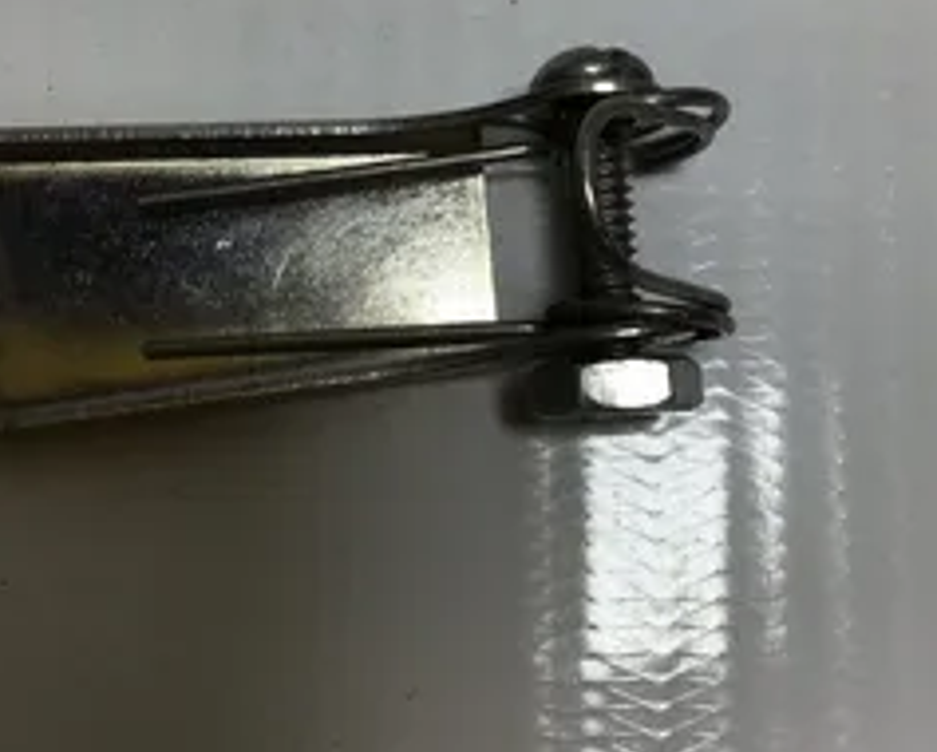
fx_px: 1415
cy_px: 277
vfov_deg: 29.6
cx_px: 526
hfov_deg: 36.6
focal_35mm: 51
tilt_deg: -77.2
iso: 25
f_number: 2.4
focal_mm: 3.3
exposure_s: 1/228
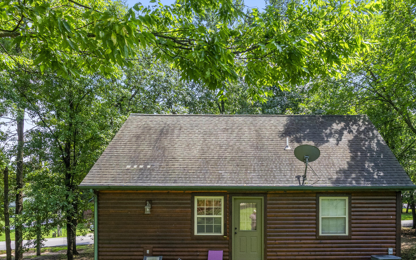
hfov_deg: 69.3
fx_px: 295
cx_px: 261
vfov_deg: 45.4
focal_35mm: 26
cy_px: 205
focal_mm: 16
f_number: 11
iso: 1000
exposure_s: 1/400
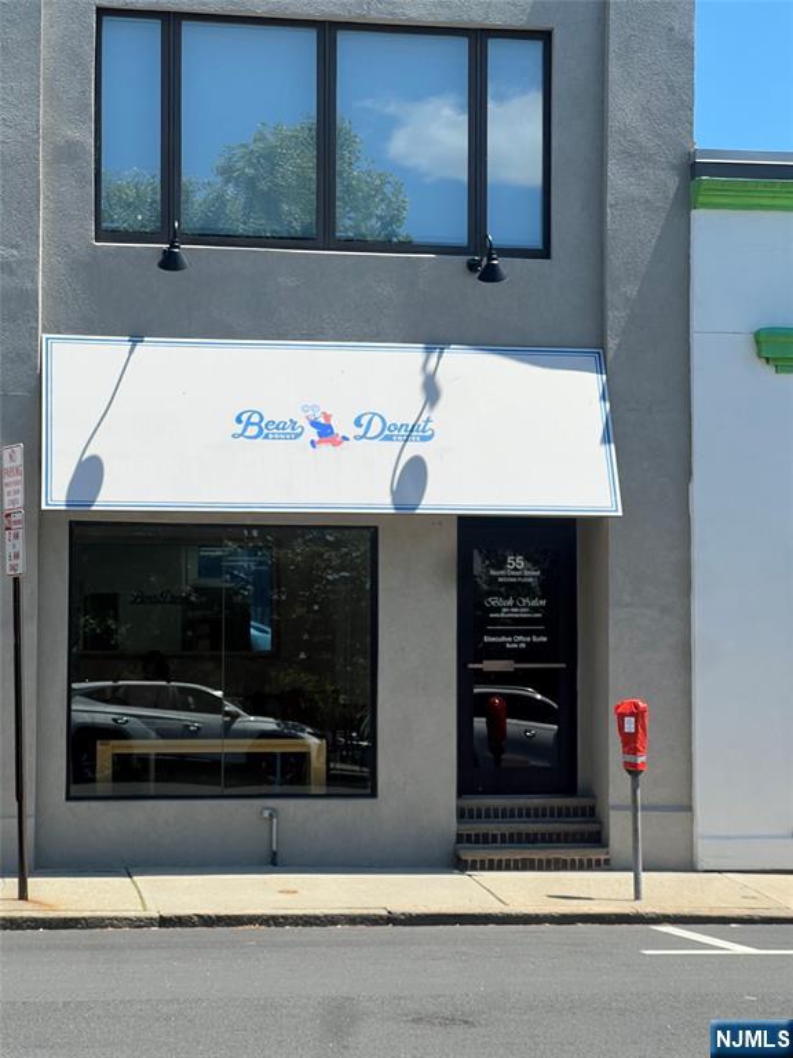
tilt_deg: +4.8
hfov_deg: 19.1
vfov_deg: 25.3
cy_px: 529
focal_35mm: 77
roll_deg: +0.2
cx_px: 396
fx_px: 2352
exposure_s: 1/592
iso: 32
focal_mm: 9
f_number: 2.8
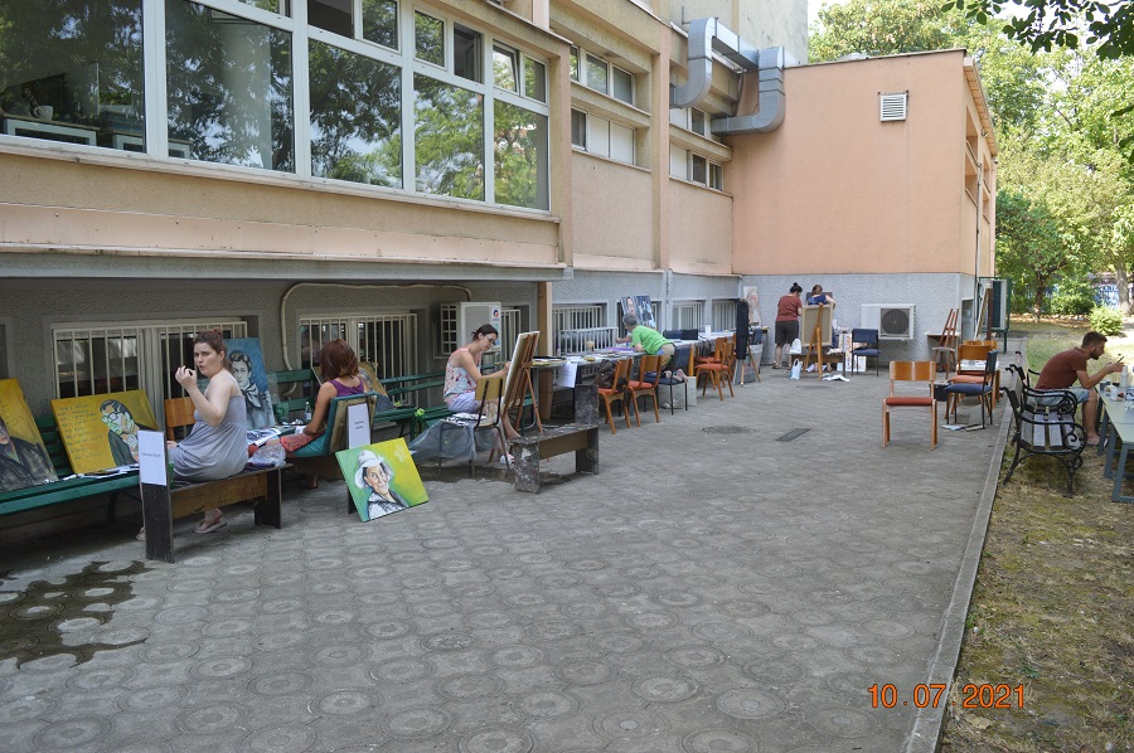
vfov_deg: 47.8
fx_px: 850
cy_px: 376
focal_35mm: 27
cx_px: 567
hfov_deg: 67.4
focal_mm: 18
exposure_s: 1/125
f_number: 5.6
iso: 220
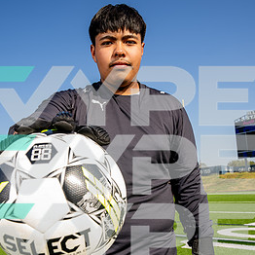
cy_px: 165
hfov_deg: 47.2
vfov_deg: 46.6
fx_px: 292
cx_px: 122
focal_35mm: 35
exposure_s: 1/125
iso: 50
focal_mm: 24
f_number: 7.1
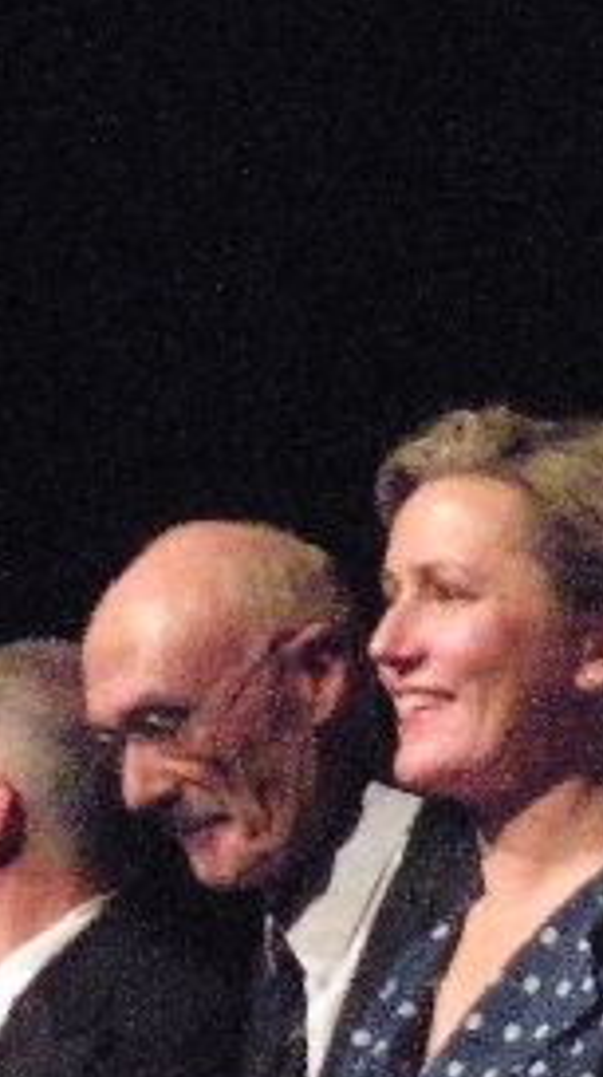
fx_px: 5102
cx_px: 1320
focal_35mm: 179
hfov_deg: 6.5
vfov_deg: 11.9
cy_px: 1105
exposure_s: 1/60
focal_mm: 9.8
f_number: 3.5
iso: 1600
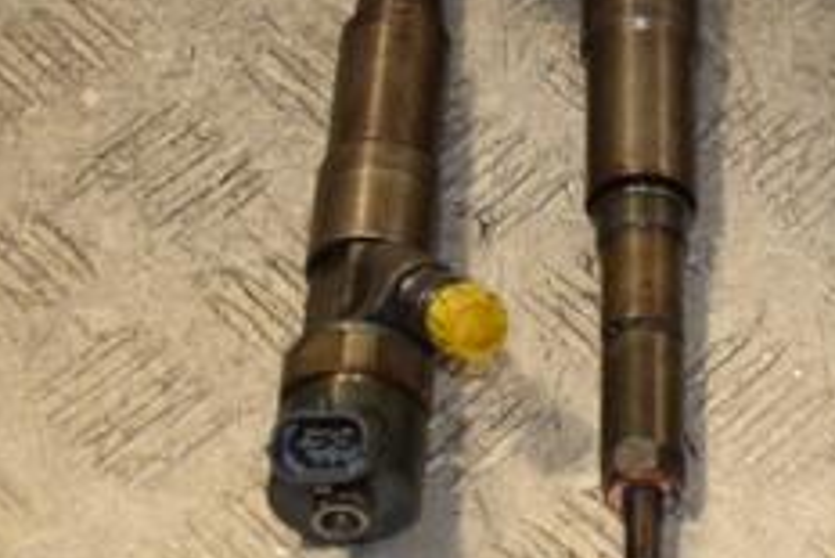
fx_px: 3597
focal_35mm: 155
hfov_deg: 12.9
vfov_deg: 8.8
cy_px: 54
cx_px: 983
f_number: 5.6
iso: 800
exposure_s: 1/200
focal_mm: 40
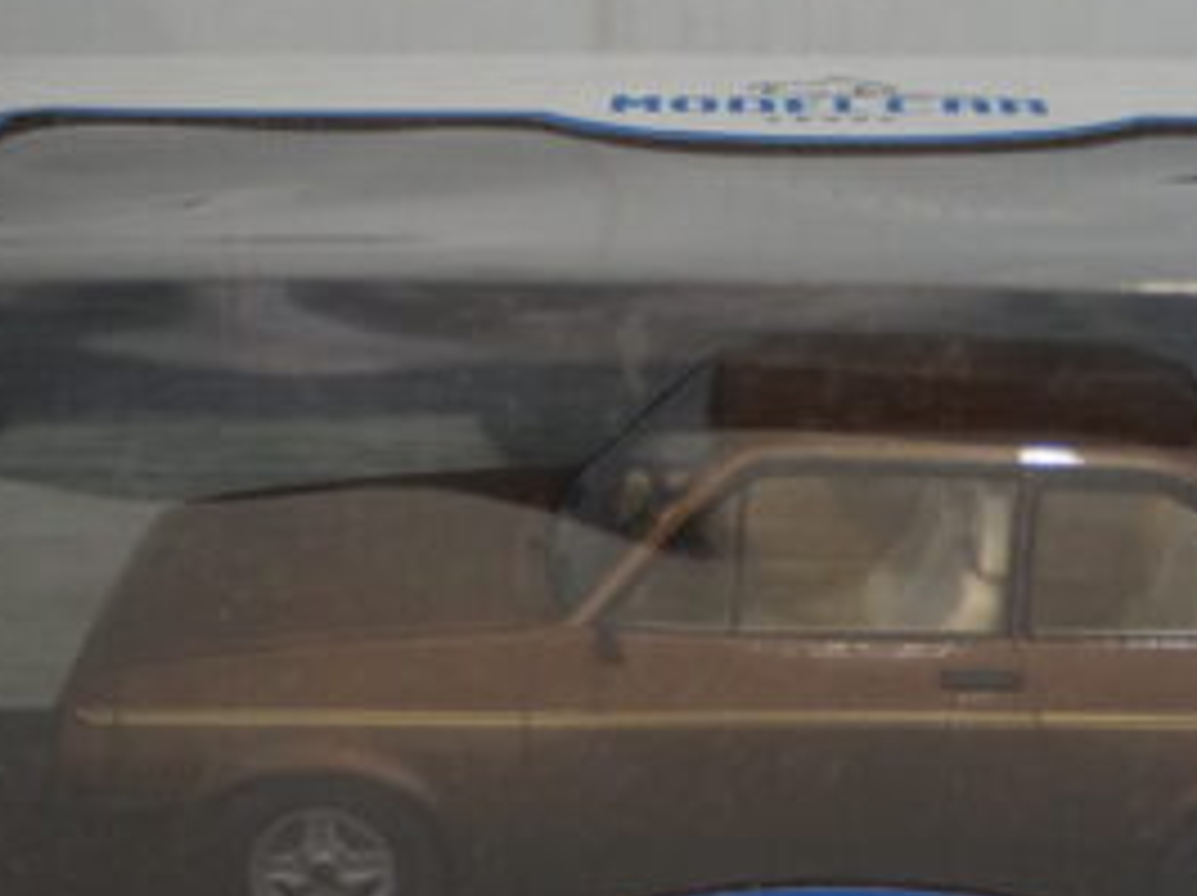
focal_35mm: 95
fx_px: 3279
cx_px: 806
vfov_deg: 15.4
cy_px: 723
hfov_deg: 20.6
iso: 2500
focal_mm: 35
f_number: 4
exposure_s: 1/160
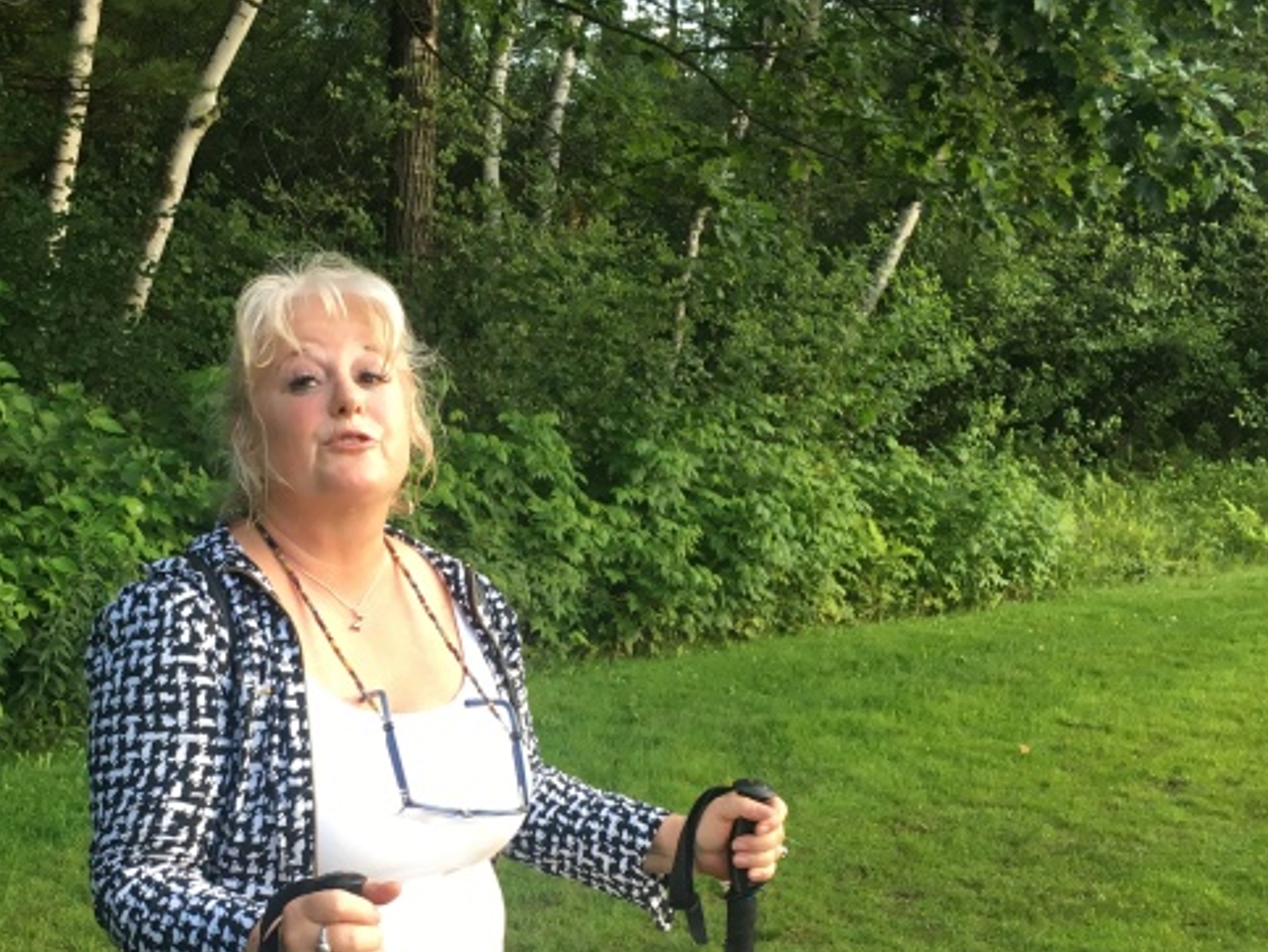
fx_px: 1760
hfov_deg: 38.8
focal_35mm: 48
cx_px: 341
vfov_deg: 29.9
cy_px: 684
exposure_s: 1/40
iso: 32
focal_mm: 4.15
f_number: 2.2
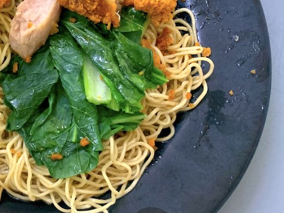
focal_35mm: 54
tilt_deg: -69.1
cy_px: 53
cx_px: 24
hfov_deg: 33.5
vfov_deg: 26.7
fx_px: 443
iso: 400
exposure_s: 1/60
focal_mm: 4.25
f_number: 1.8
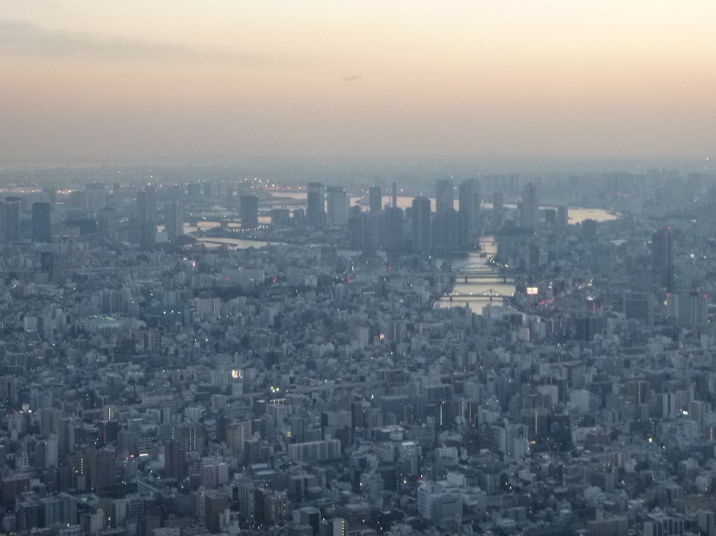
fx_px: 1571
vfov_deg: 19.4
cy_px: 251
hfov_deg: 25.7
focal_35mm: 76
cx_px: 367
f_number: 5.5
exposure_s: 1/8
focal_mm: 12.8
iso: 400
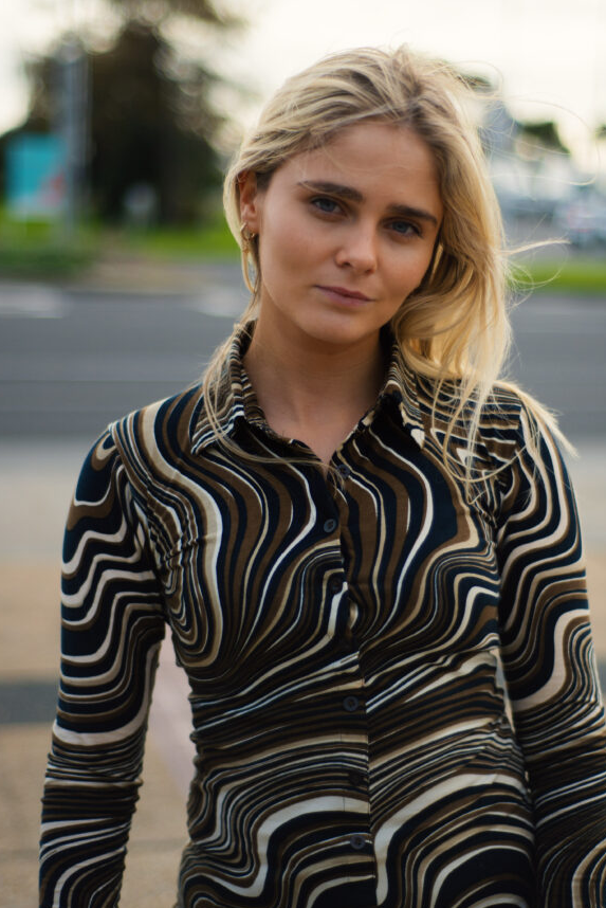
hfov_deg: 20.3
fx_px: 1690
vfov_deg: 30.1
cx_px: 316
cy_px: 464
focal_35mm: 67
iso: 100
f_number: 2
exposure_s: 1/4000
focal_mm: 50
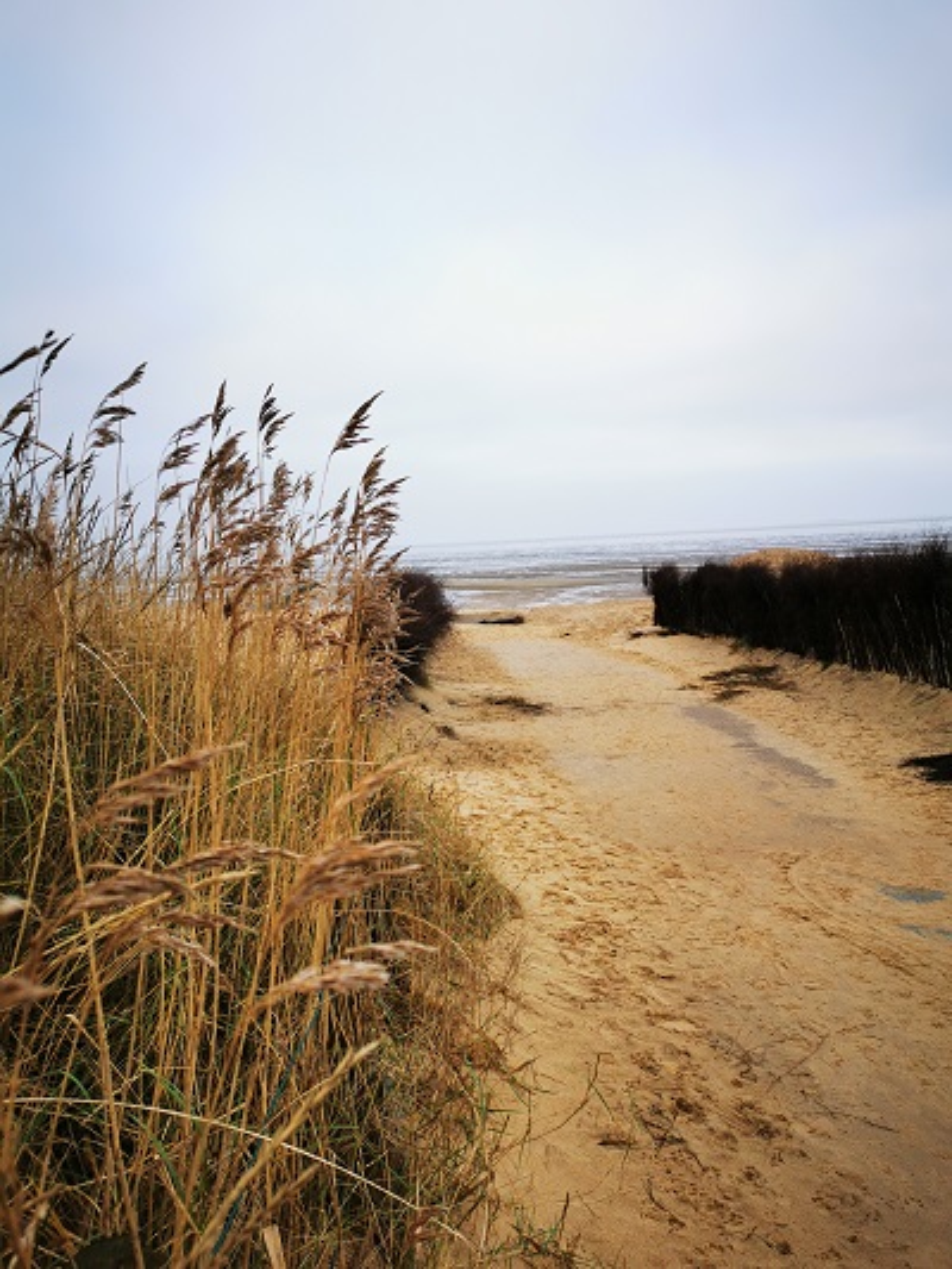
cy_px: 634
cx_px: 476
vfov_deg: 65.3
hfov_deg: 51.4
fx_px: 990
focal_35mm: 27
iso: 50
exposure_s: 1/629
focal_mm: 5.58
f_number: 1.8
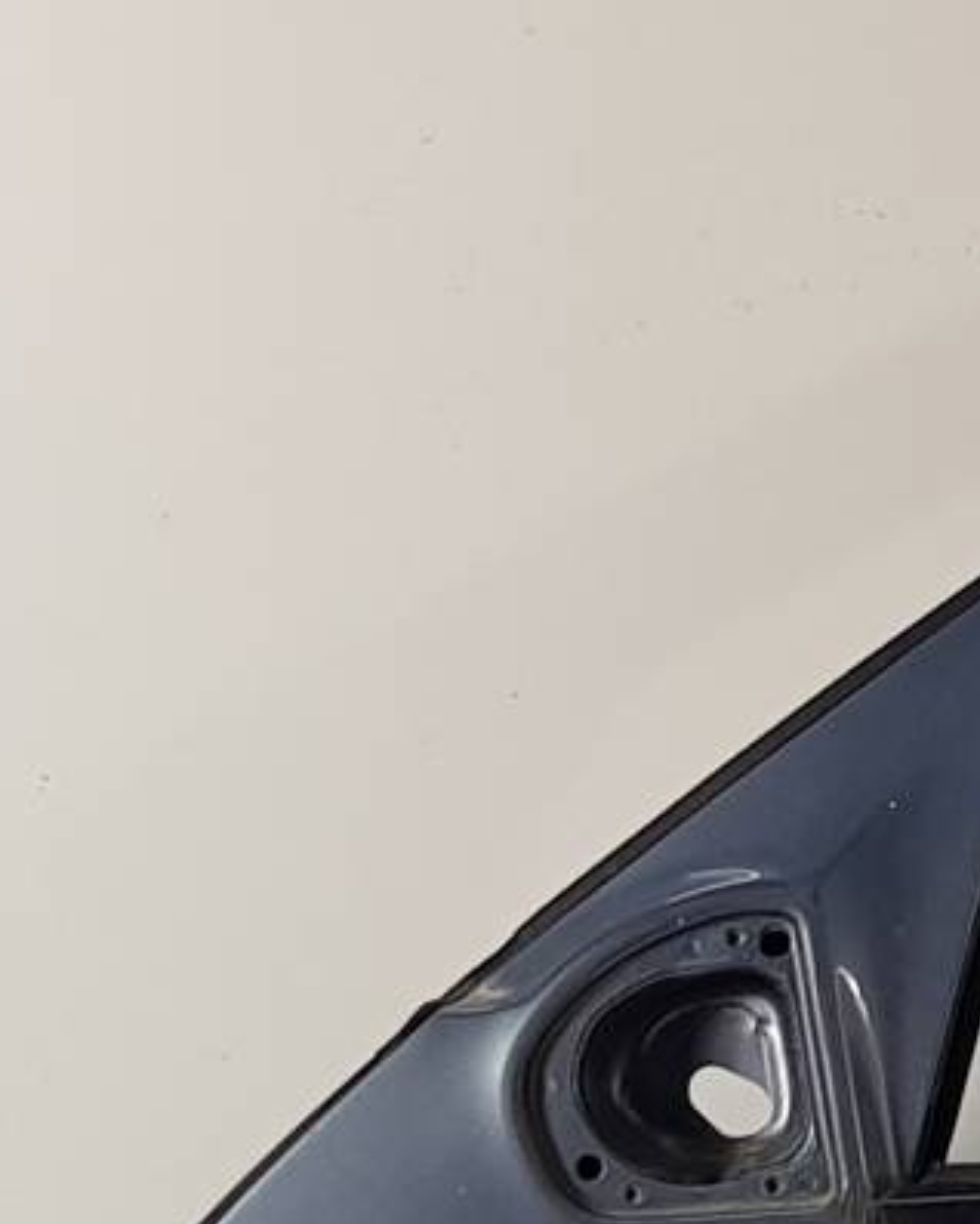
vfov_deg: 19.9
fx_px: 3333
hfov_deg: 14.7
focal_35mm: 92
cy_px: 1320
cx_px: 1750
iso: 50
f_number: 1.7
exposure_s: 1/100
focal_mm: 4.2
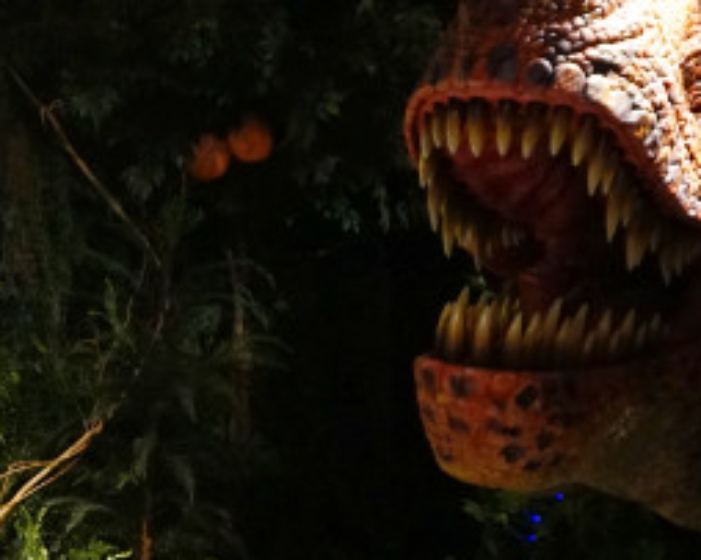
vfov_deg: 21.2
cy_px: 470
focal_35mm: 71
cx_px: -55
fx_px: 1472
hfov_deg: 25.0
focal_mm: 16
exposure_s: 1/60
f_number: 4
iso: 2500
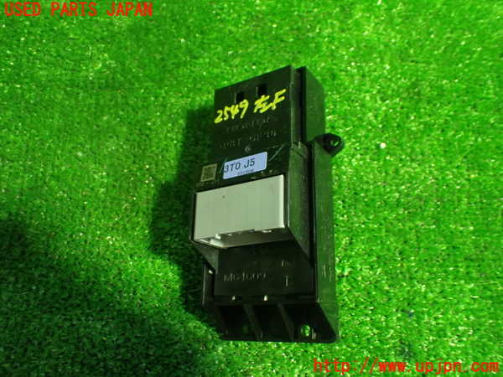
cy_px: 188
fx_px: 436
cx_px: 252
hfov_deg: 60.0
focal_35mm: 30
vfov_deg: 46.8
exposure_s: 1/50
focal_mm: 5.4
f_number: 2.3
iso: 800
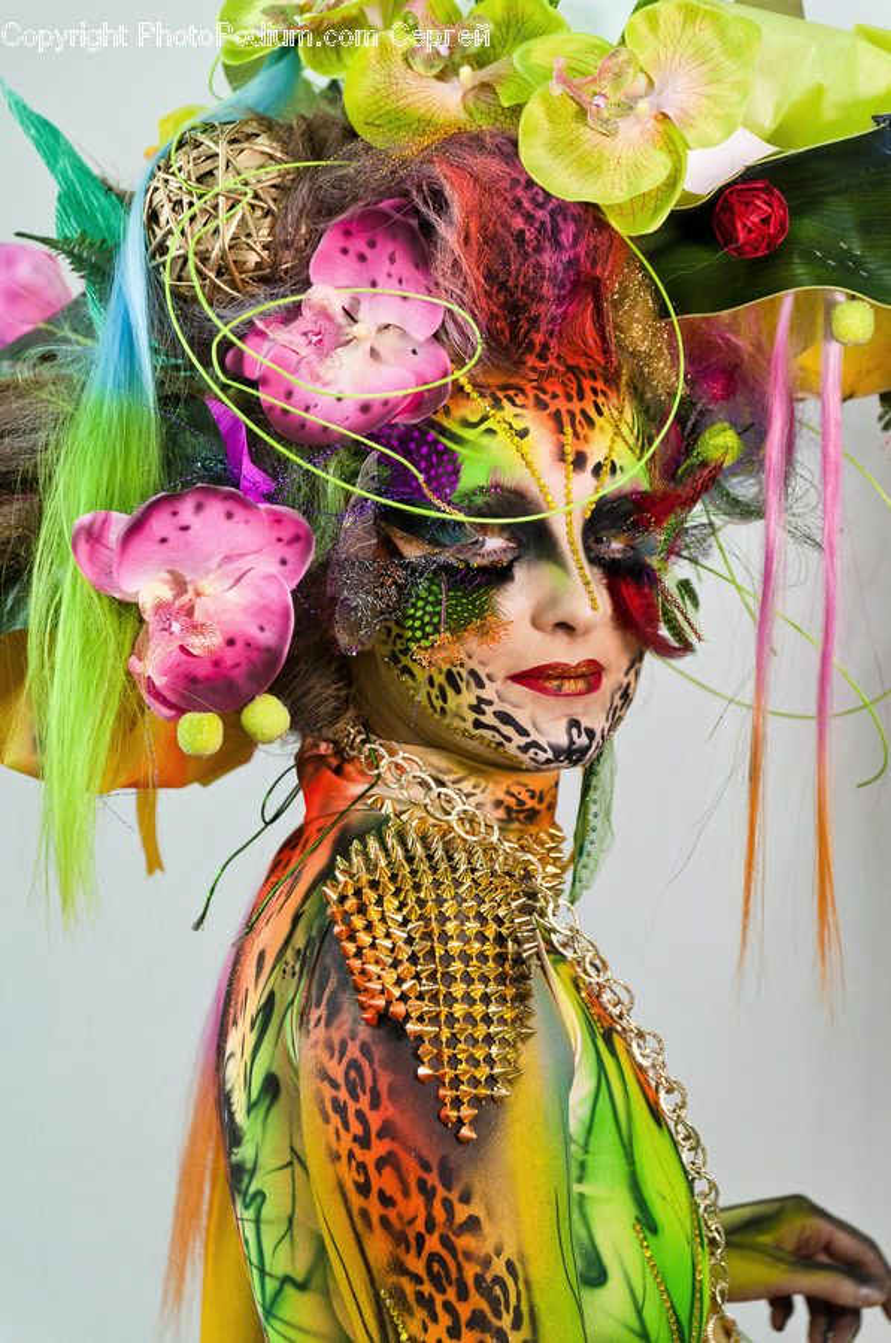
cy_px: 672
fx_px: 3911
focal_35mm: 105
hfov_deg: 13.0
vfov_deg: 19.5
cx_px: 446
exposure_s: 1/160
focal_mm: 70
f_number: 4
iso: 1250
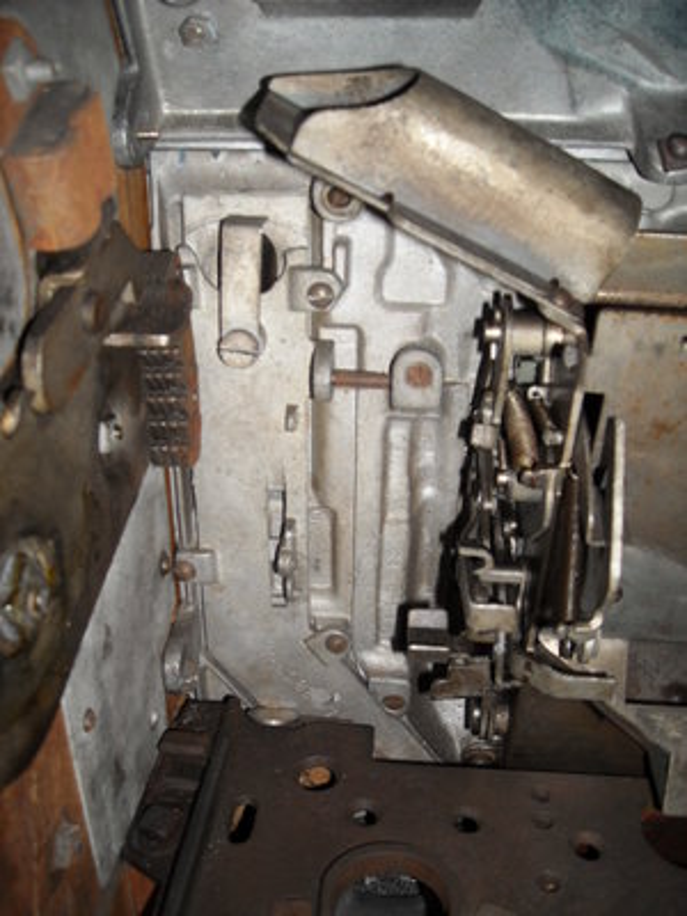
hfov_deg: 40.7
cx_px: 344
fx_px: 926
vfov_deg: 52.6
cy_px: 458
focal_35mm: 35
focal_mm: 5.7
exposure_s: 1/60
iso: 64
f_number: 2.8
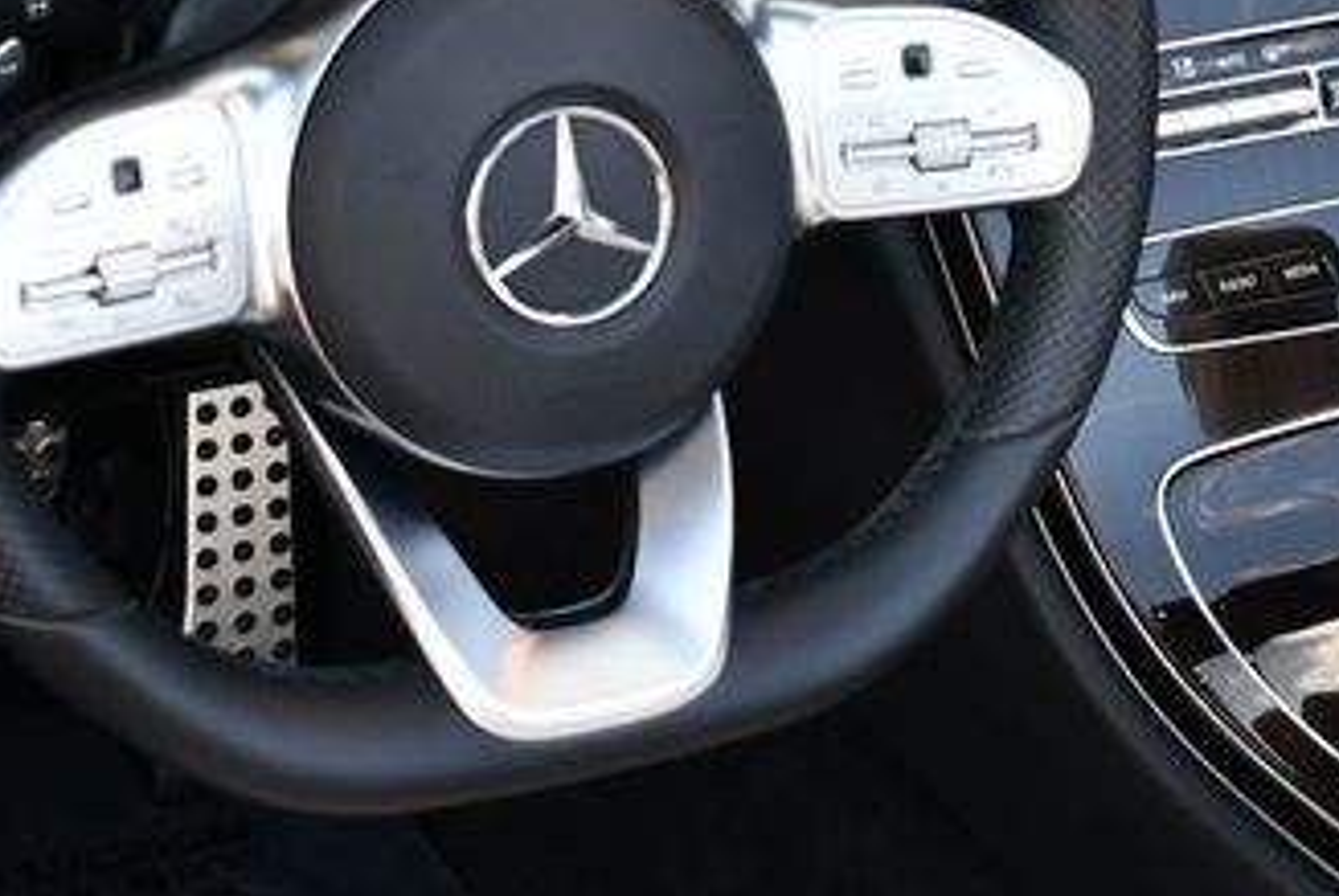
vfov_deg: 14.5
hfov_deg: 21.6
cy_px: 139
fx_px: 3501
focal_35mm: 94
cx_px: 708
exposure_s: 1/250
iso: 450
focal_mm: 24
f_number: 3.8
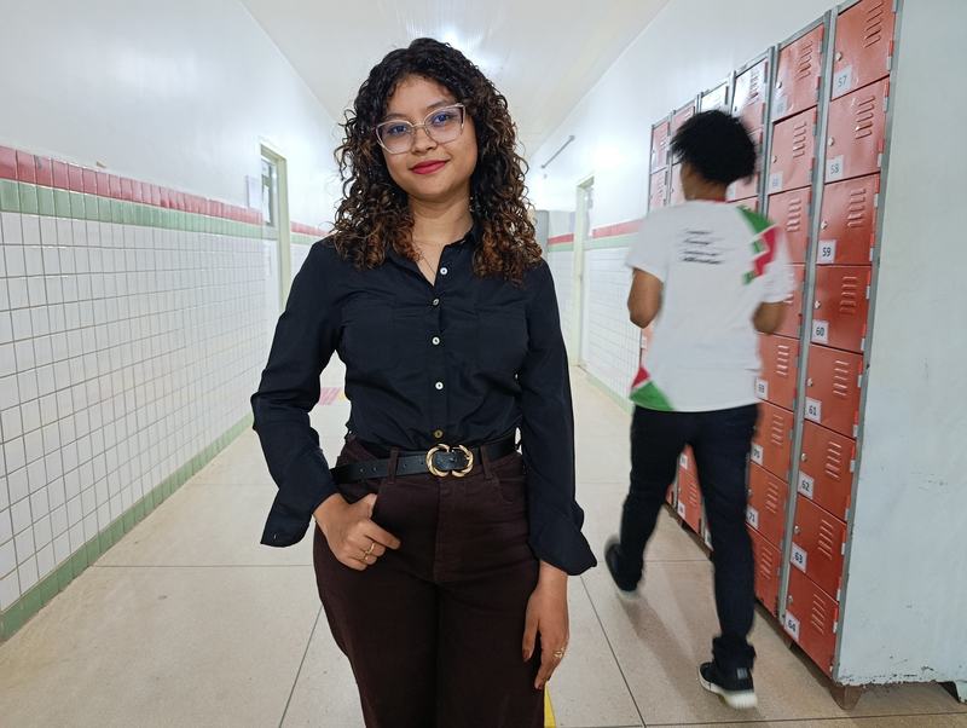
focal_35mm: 23
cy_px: 364
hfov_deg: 73.9
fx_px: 643
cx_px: 484
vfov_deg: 59.0
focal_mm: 6.11
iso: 1327
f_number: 1.65
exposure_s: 1/30
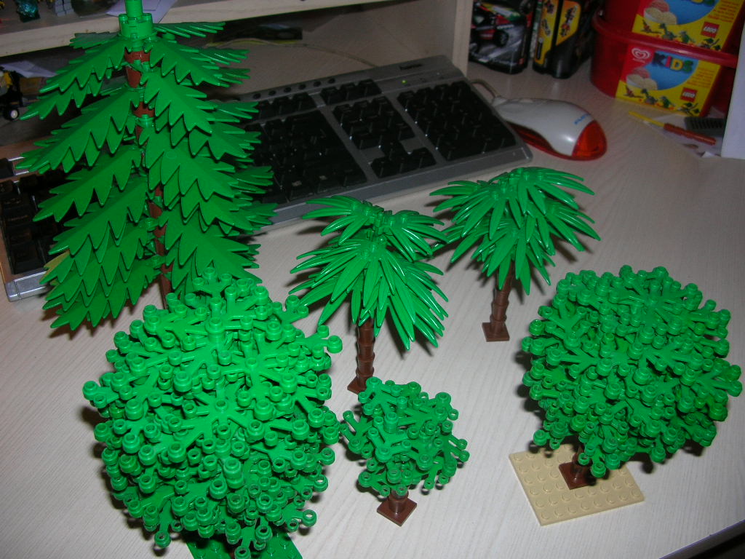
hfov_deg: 52.6
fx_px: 753
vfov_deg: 40.7
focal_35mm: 35
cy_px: 280
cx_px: 372
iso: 50
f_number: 2.8
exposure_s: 1/60.1
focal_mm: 5.8
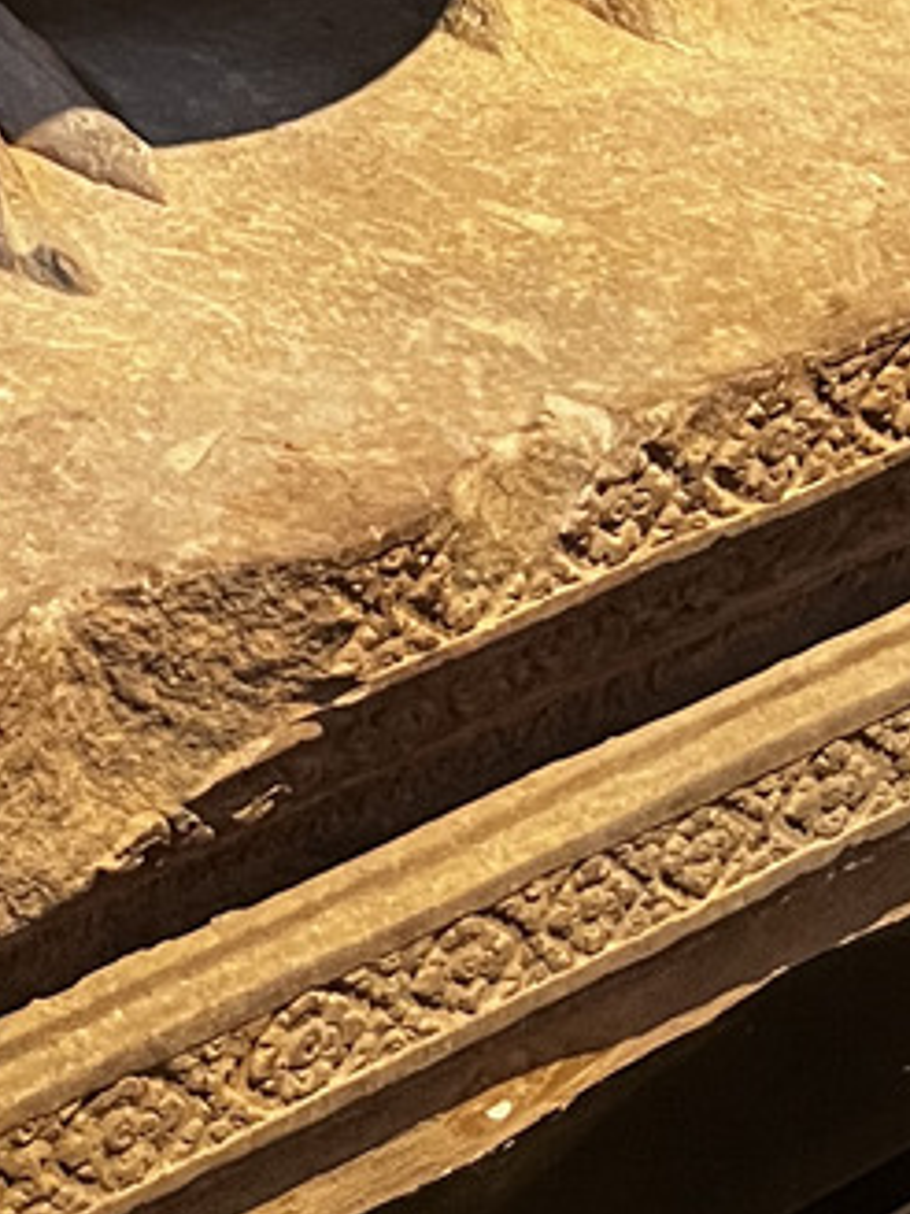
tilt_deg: -9.3
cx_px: -115
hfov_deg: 11.5
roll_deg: +0.2
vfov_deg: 13.2
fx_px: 4452
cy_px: -1303
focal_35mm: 127
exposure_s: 1/60
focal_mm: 5.7
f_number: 1.5
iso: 250
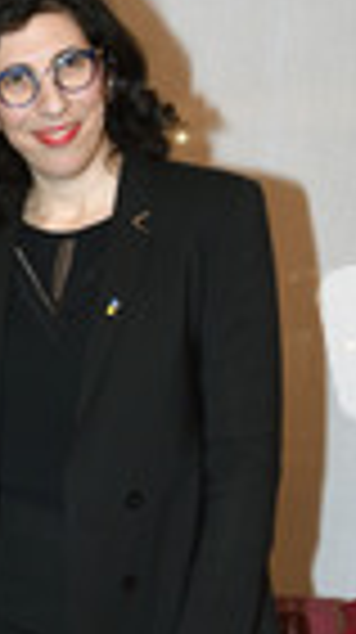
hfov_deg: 12.0
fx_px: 1599
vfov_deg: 22.1
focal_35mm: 95
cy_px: 540
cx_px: -221
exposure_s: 1/100
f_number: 3.5
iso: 1250
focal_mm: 32
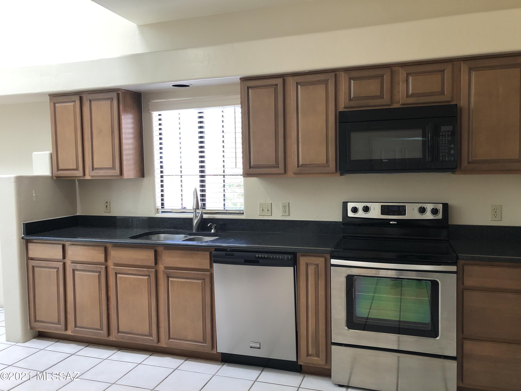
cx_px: 260
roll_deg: -0.2
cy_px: 196
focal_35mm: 28
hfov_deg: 63.4
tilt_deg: -3.7
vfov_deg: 49.7
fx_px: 421
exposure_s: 1/30
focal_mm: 3.99
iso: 32
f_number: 1.8
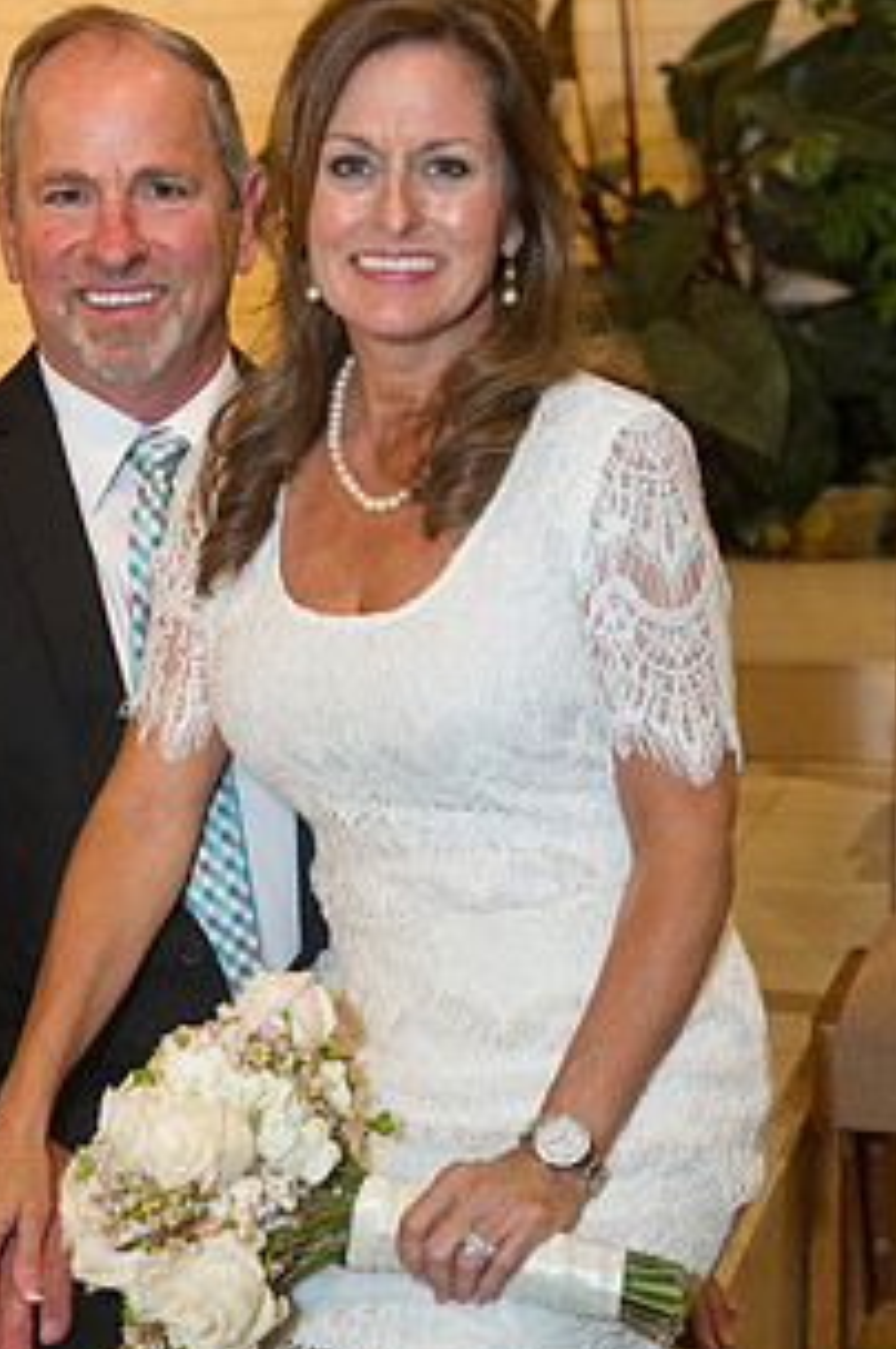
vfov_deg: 26.3
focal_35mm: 77
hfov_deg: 17.6
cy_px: 710
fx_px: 2881
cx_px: 317
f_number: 4
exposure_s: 1/125
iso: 1250
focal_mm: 52
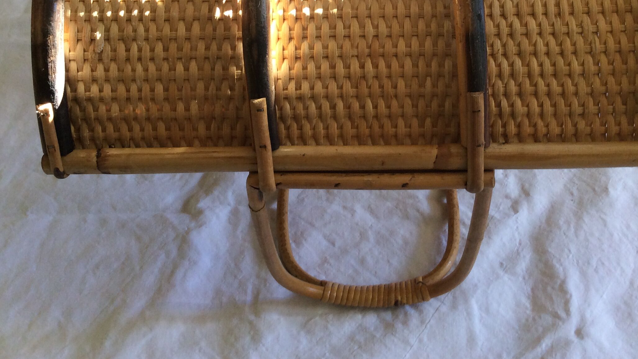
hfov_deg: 46.3
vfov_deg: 26.5
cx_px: 348
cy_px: 61
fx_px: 744
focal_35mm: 44
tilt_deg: -42.8
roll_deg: +3.1
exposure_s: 1/24
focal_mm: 3.3
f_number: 2.4
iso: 50
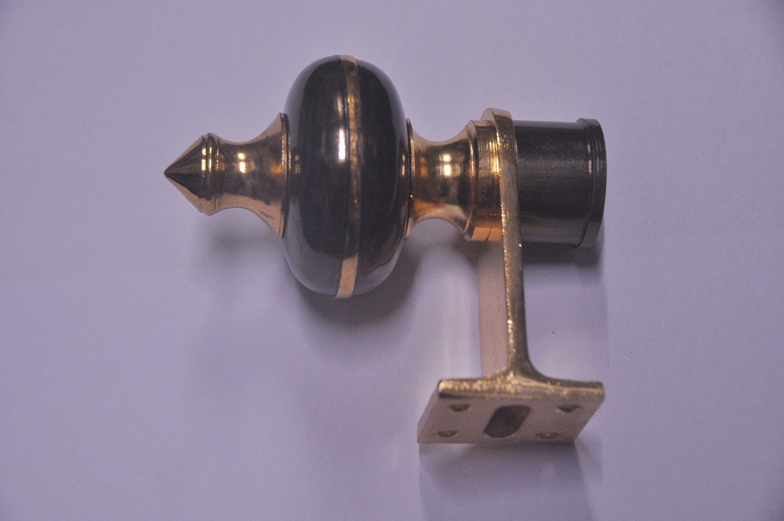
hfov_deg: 24.2
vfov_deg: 16.2
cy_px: 260
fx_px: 1827
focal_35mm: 84
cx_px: 392
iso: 1250
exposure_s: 1/100
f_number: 4.8
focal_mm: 56
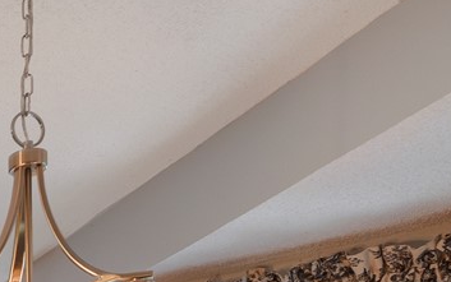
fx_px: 1156
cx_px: -506
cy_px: 609
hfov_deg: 16.0
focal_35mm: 94
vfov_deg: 12.0
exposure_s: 1/2.5
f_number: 8
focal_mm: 16
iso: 200
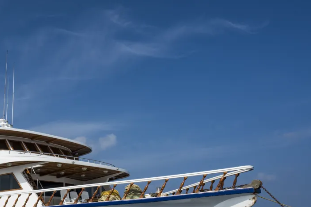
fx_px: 294
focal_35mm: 34
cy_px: 122
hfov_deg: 52.9
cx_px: 72
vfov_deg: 38.8
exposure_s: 1/200
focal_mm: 17
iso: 100
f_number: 14
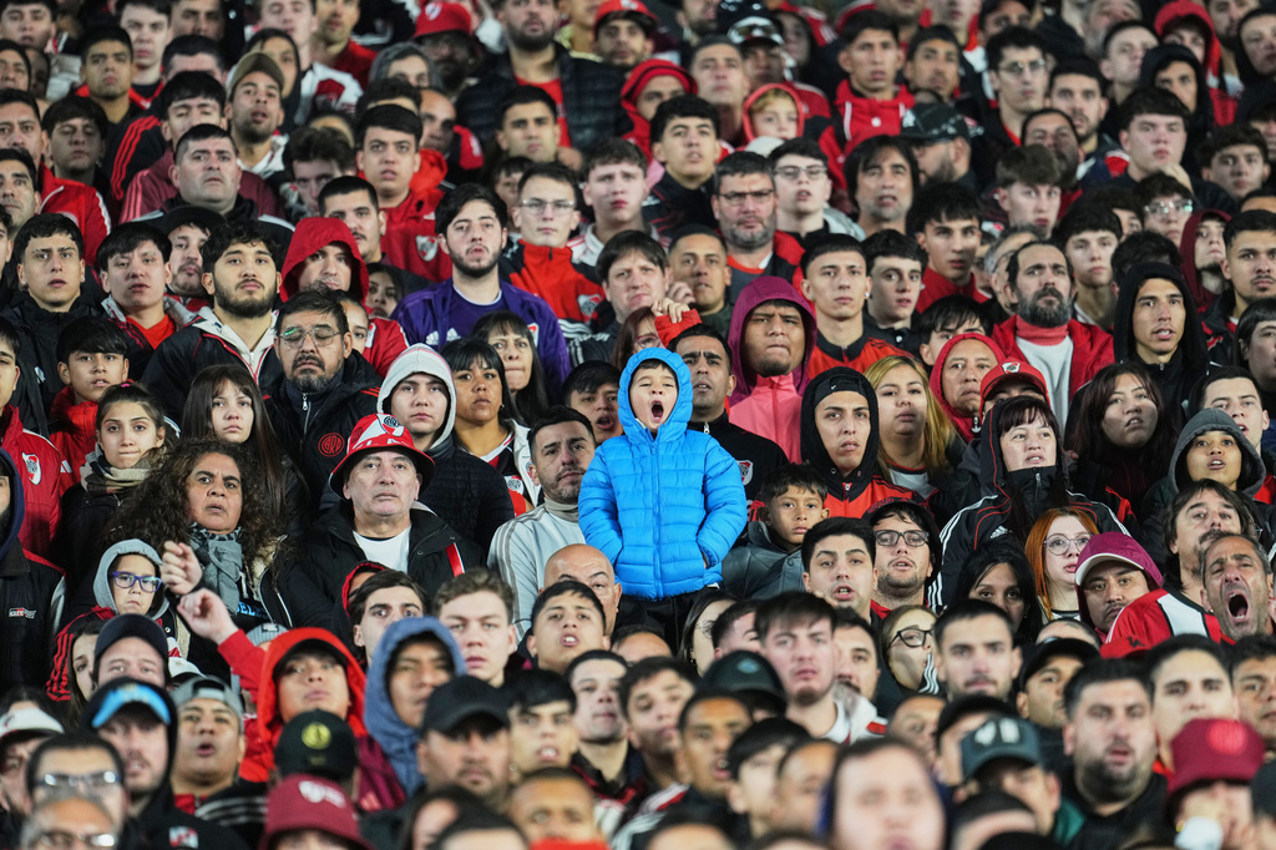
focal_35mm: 300
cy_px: 425
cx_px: 638
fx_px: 10629
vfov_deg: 4.6
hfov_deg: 6.9
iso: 1600
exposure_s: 1/400
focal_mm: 300
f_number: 2.8
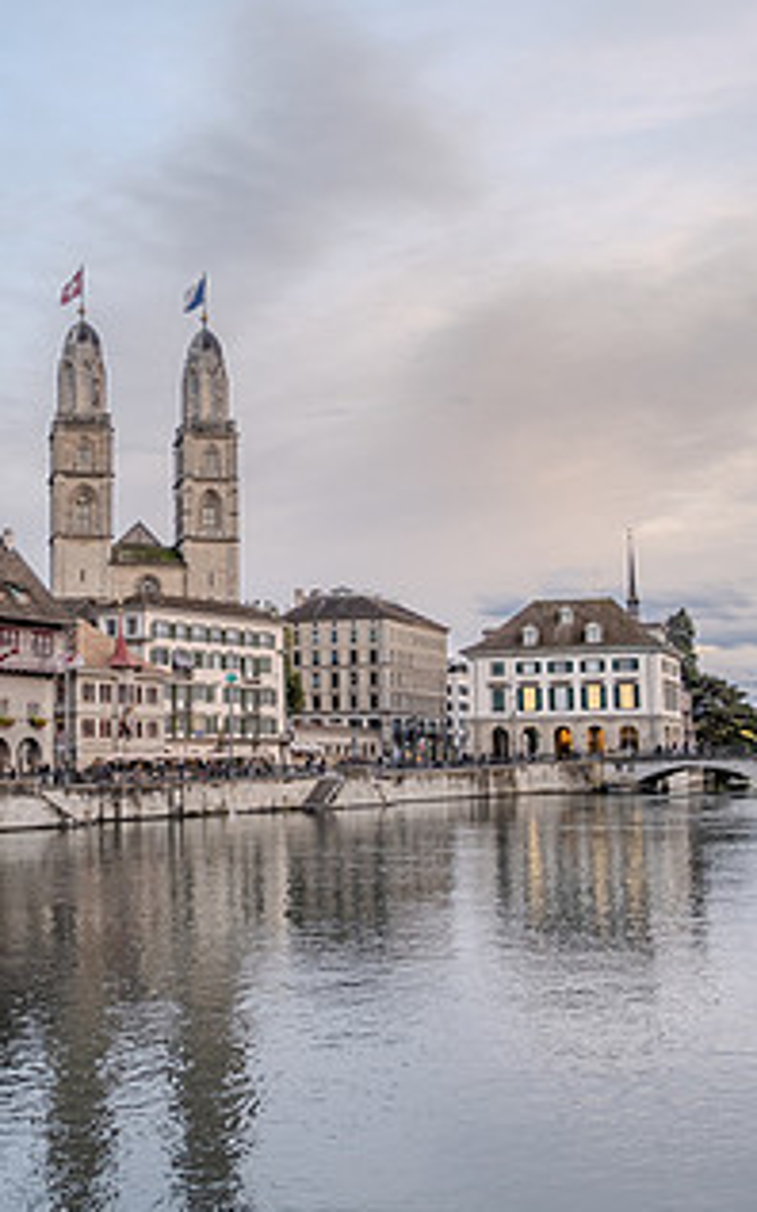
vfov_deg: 47.2
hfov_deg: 30.1
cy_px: 581
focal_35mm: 42
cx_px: 206
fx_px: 1387
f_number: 2.8
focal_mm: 19.4
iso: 160
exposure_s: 1/125
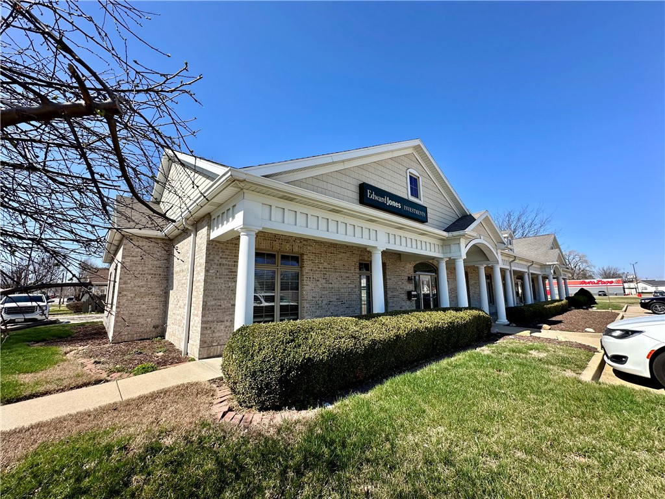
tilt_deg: +8.9
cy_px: 250
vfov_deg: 85.7
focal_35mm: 14
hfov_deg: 102.1
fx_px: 269
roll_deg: +0.6
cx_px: 332
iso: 50
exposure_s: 1/1276
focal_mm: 2.22
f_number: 2.2
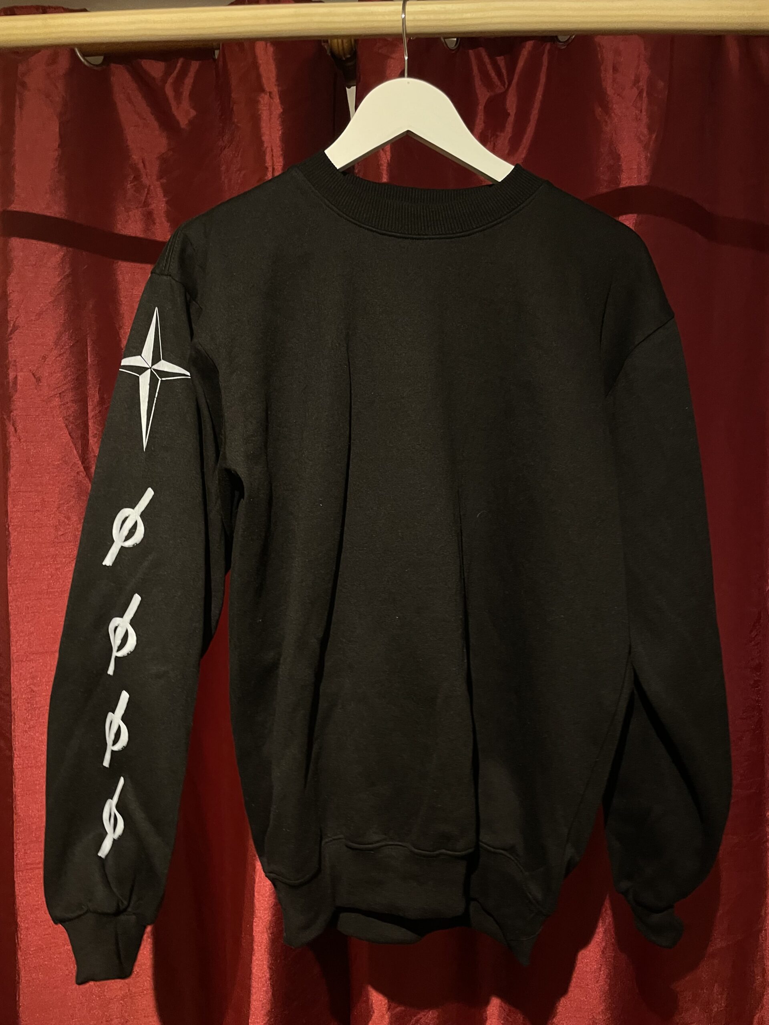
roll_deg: +0.3
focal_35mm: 26
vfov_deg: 67.3
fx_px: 770
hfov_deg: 53.1
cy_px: 512
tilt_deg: -1.1
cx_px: 384
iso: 400
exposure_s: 1/33
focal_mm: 4.2
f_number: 1.6
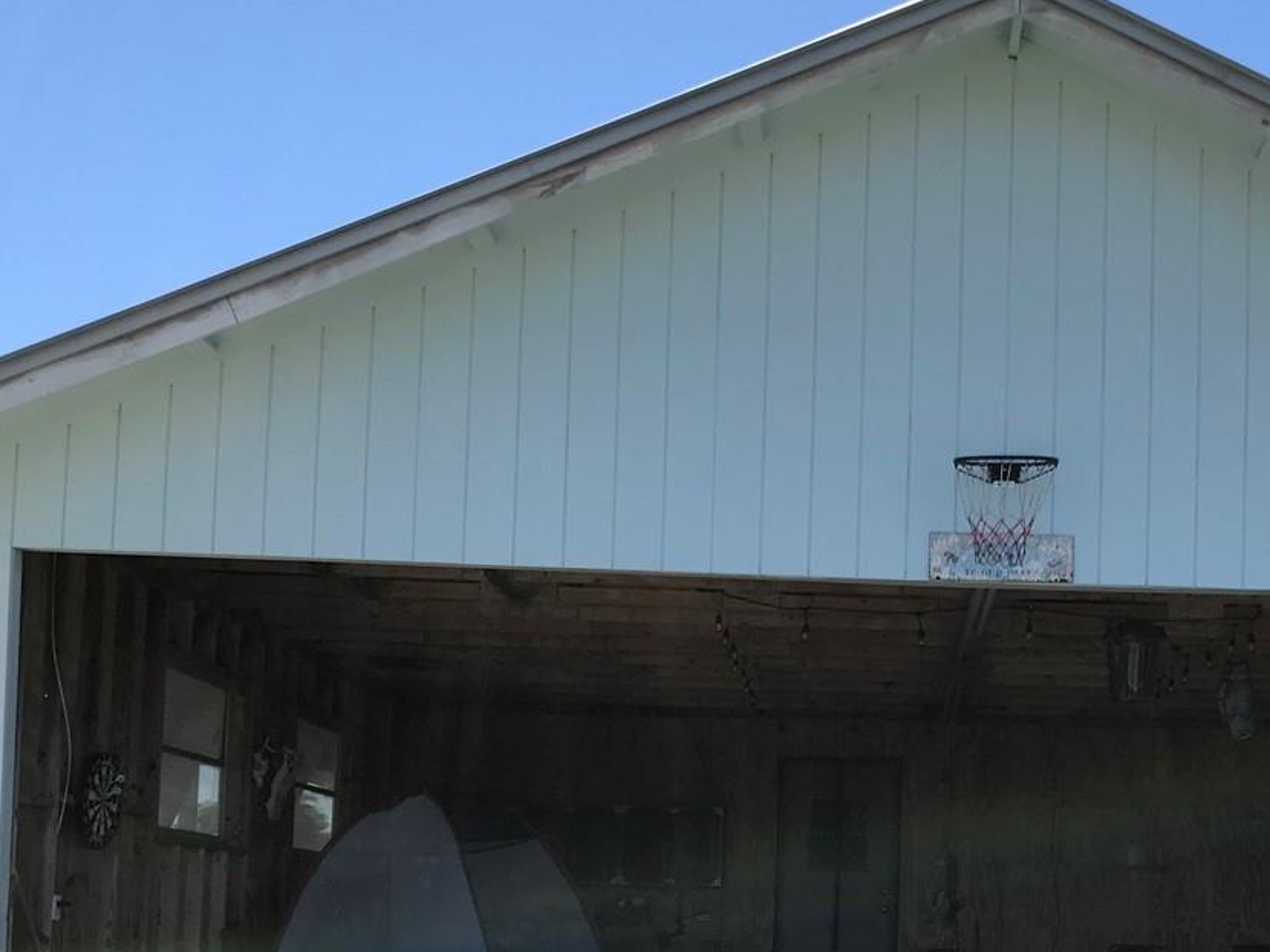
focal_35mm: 54
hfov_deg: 34.7
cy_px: 779
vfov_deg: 26.5
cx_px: 981
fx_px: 1981
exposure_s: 1/1650
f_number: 1.8
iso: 20
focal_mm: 3.99
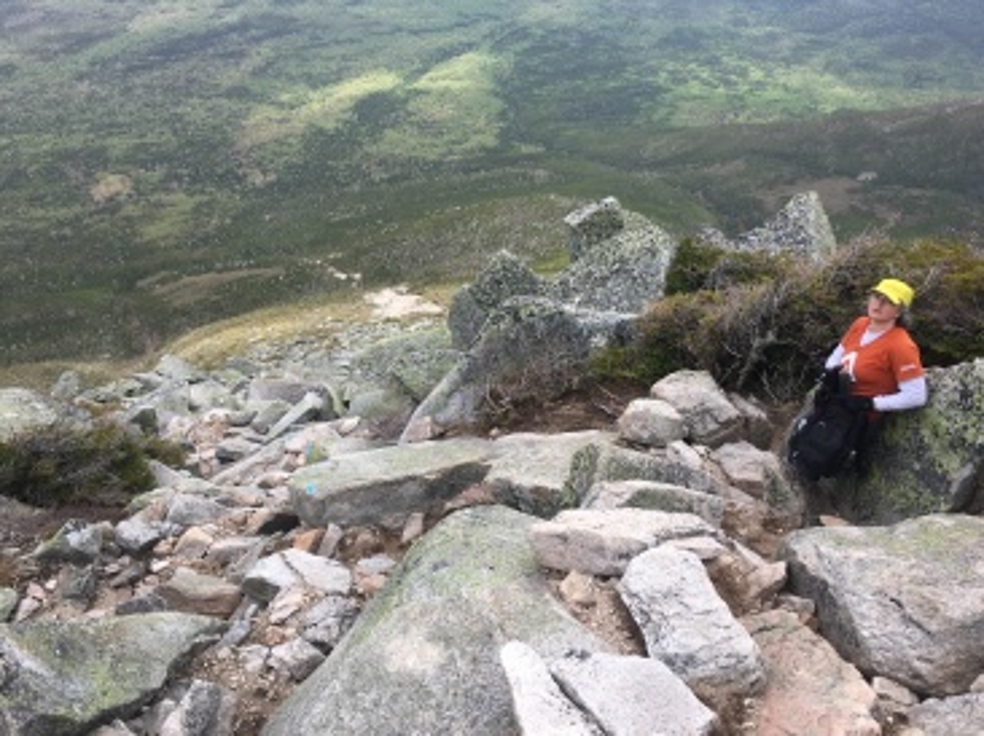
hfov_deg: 61.7
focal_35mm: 29
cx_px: 492
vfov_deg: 48.2
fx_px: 824
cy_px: 368
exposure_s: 1/405
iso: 25
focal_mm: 4.15
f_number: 2.2
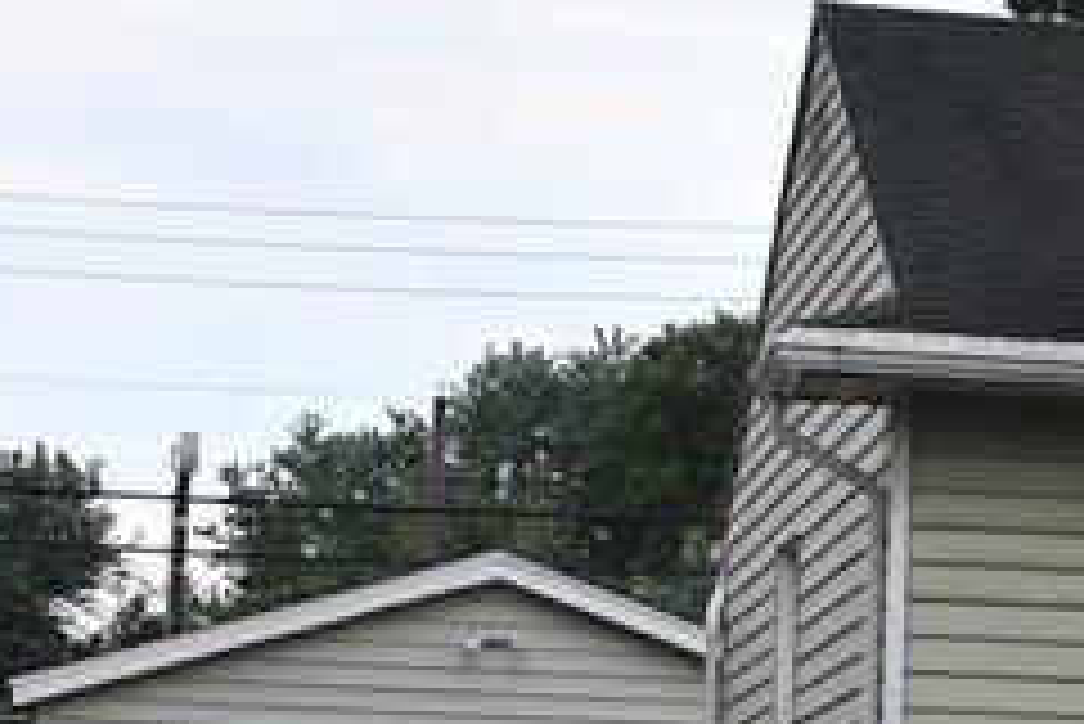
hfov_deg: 10.4
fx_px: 5694
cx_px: 1736
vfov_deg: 7.2
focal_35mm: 189
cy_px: 1052
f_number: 13
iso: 800
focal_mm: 28
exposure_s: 1/640
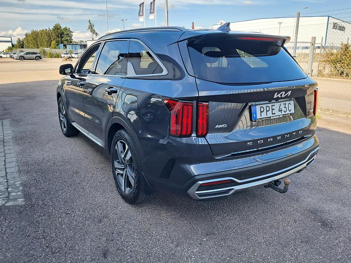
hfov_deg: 65.3
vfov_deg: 51.4
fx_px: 274
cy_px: 132
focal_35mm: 27
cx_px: 176
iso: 50
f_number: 1.8
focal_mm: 4
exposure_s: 1/153
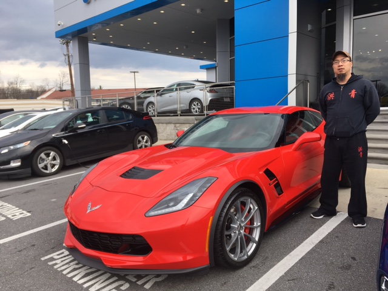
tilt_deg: -4.8
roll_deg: +1.3
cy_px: 146
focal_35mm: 29
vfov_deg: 48.2
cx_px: 194
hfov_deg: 61.7
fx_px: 325
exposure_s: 1/373
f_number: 2.2
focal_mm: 4.15
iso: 25
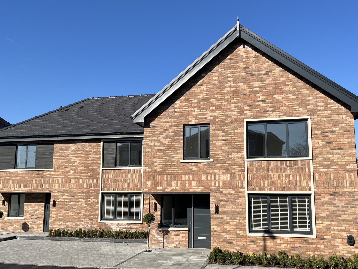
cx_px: 187
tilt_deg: +10.8
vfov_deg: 46.6
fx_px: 310
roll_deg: +0.0
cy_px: 155
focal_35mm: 30
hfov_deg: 59.9
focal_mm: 5.1
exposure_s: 1/4016
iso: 50
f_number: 1.6
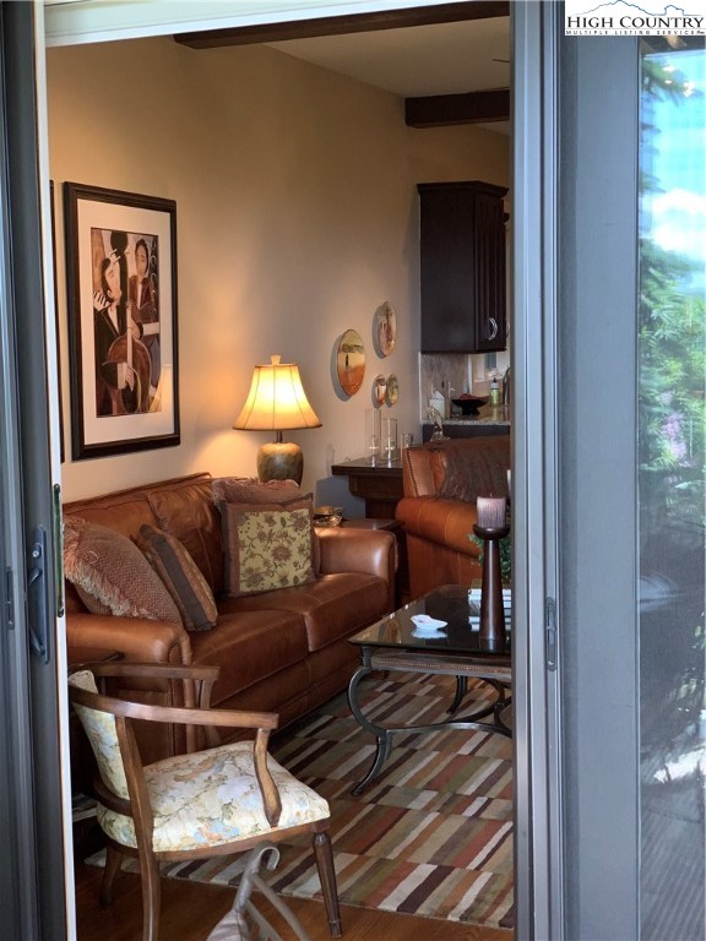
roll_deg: +1.4
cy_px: 470
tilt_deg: -7.0
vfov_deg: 36.8
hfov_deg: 28.0
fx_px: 1414
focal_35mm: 52
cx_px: 353
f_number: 2.4
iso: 40
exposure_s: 1/61
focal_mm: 6
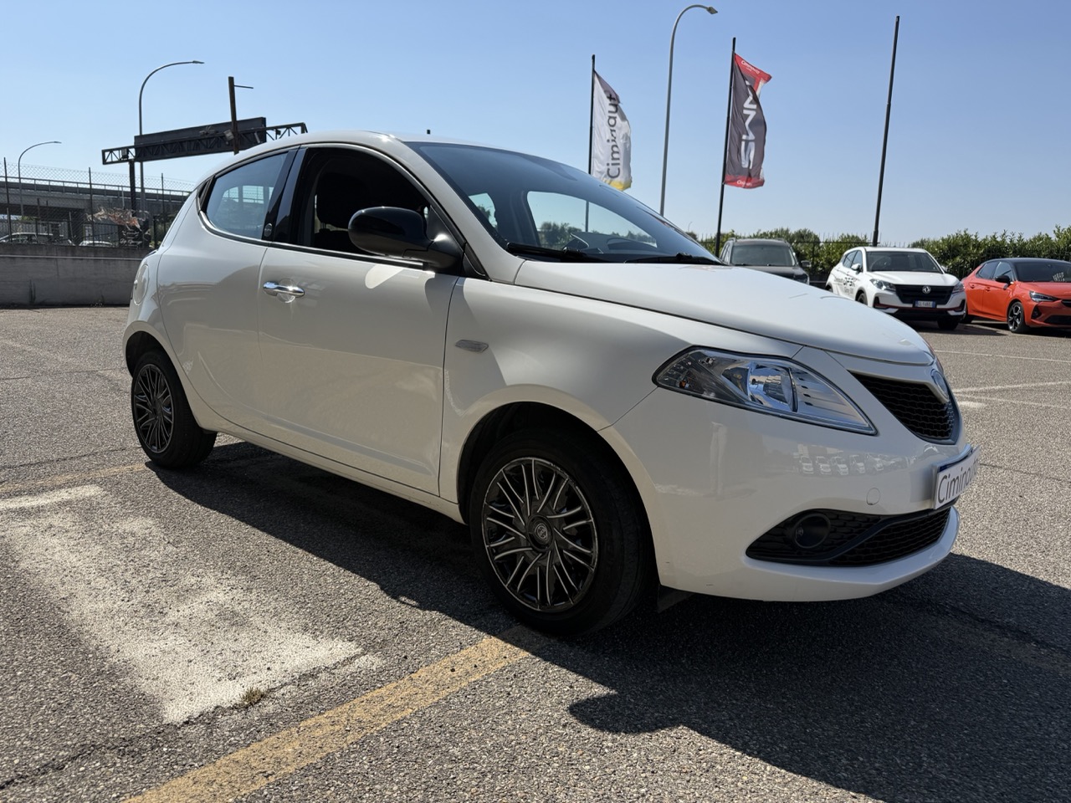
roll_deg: -1.6
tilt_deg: -9.8
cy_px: 402
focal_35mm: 24
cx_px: 536
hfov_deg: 71.6
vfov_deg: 56.8
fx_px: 743
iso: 80
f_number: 1.78
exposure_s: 1/6173
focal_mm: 6.76
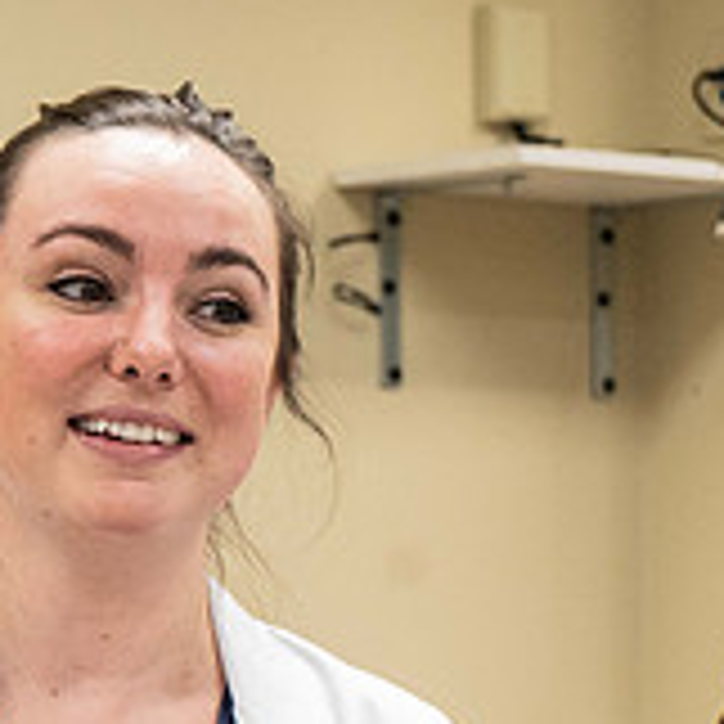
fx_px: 4851
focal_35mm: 205
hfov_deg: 8.5
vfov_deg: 8.5
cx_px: 463
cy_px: 564
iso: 2500
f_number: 5.6
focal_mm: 67
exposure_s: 1/160
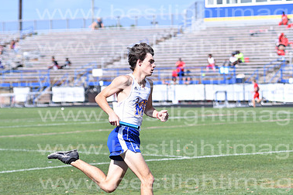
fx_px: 1780
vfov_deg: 6.3
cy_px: 133
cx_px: 215
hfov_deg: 9.4
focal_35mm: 219
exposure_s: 1/2500
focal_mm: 95
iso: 200
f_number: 4
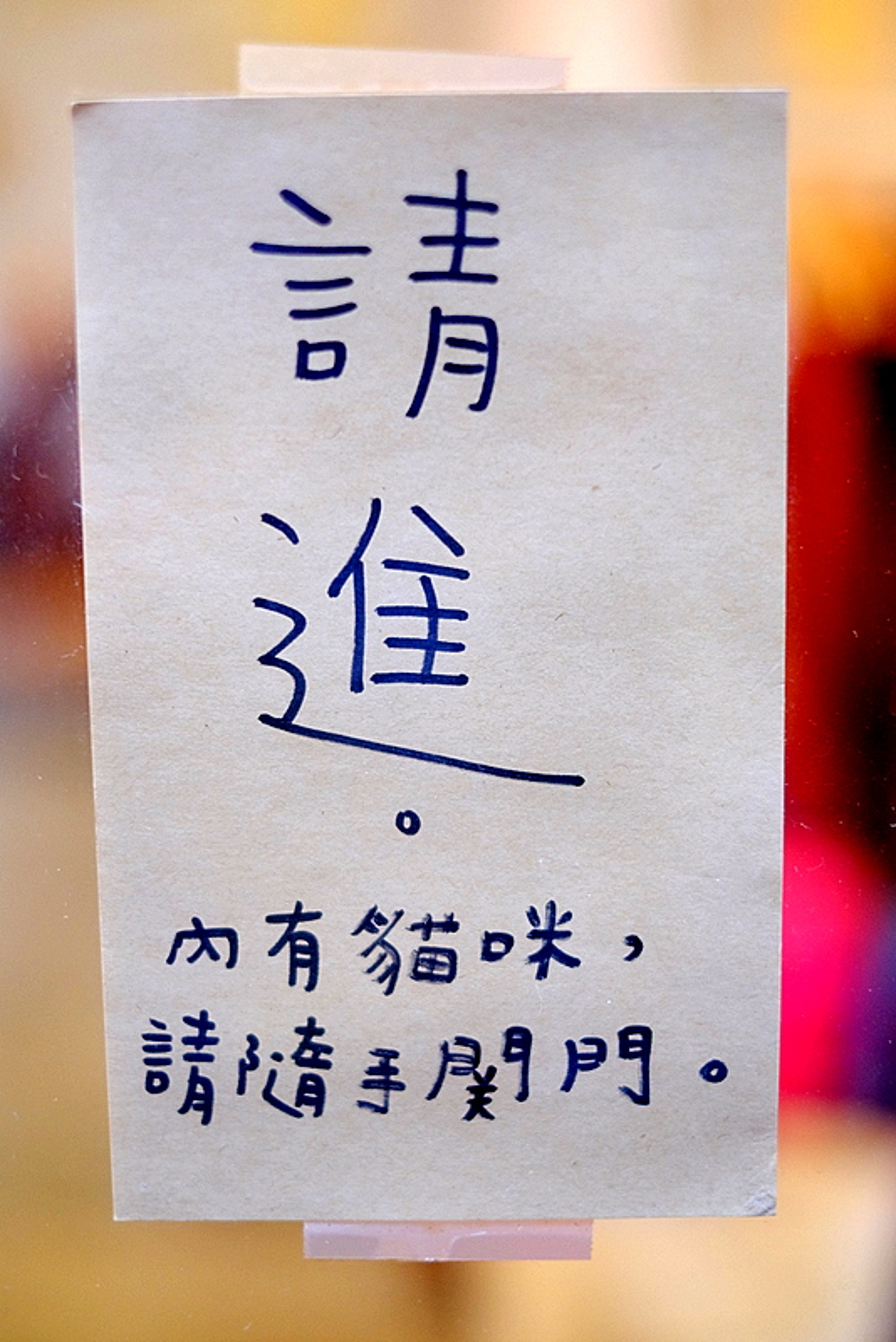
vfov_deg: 37.5
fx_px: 1977
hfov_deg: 25.5
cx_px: 448
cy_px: 671
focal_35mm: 53
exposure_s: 1/105
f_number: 1.4
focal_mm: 35
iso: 400
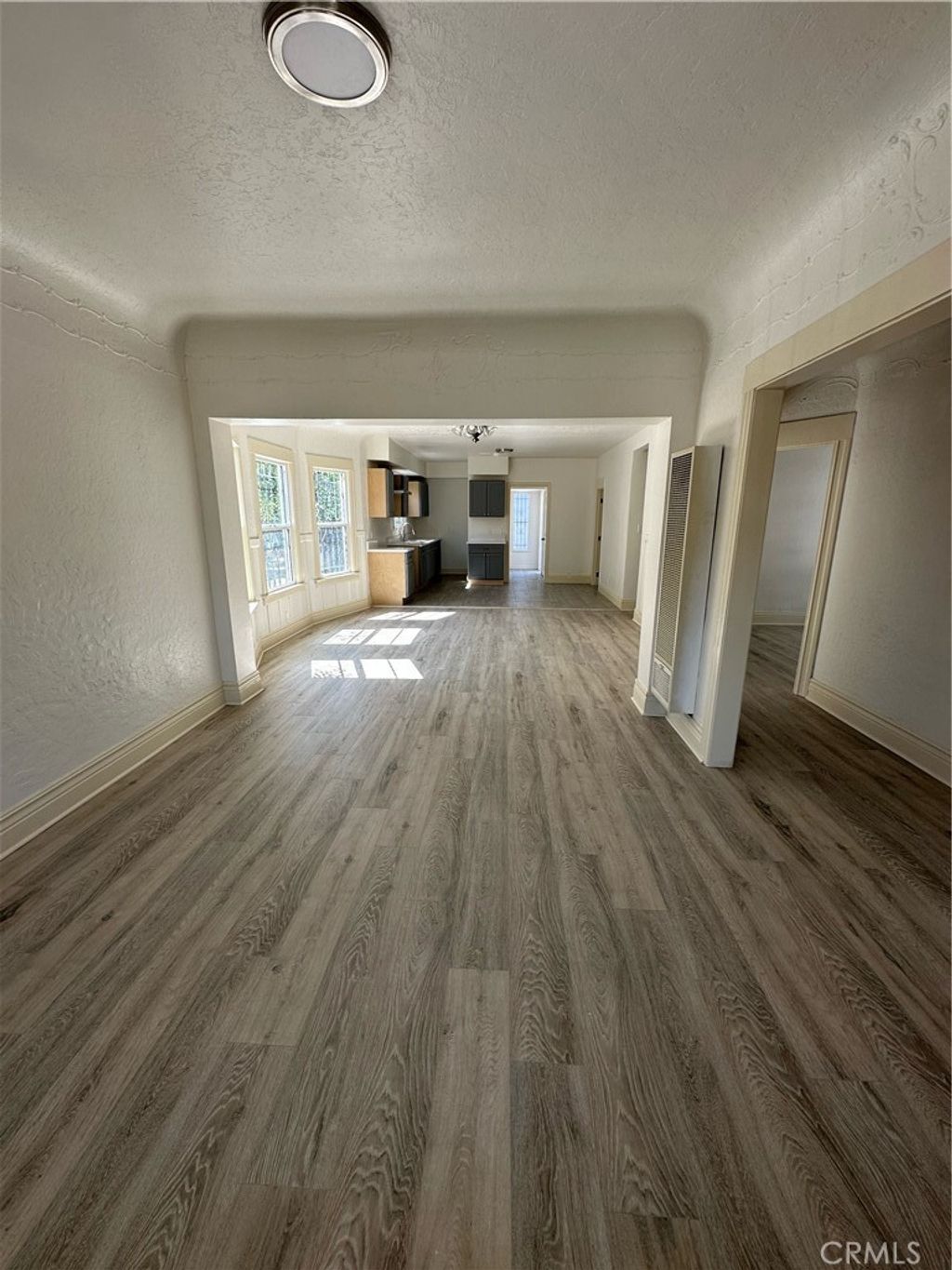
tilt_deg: -12.1
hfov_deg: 85.7
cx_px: 476
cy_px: 635
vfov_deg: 102.1
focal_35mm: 14
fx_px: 513
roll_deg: +0.2
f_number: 2.2
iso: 40
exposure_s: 1/124
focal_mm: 2.22
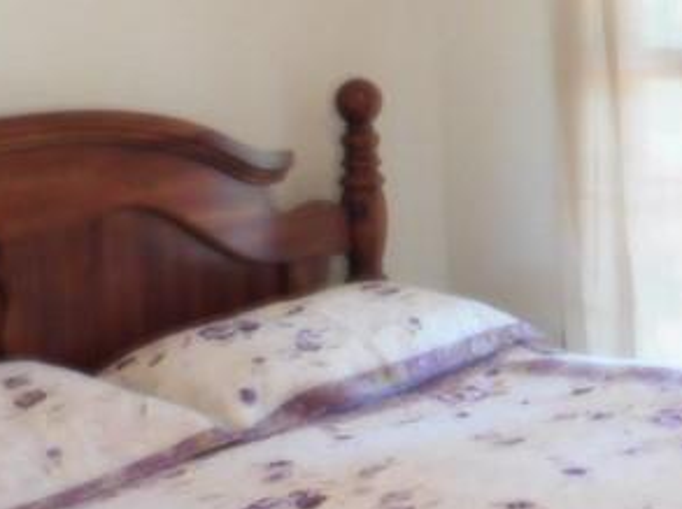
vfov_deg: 17.4
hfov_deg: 20.8
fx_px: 1653
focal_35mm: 84
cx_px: 940
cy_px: 107
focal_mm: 4.3
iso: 400
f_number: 3.3
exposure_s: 1/20
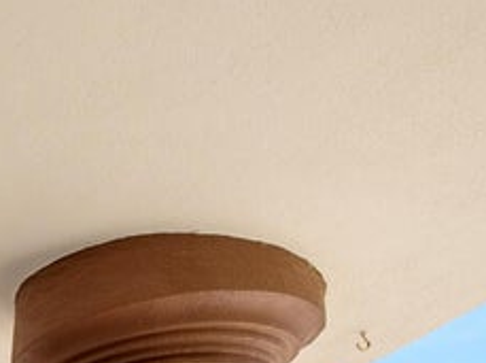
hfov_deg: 15.9
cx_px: -565
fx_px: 1223
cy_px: 828
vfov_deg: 13.3
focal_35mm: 87
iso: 100
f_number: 9
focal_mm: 9
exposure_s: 1/1000
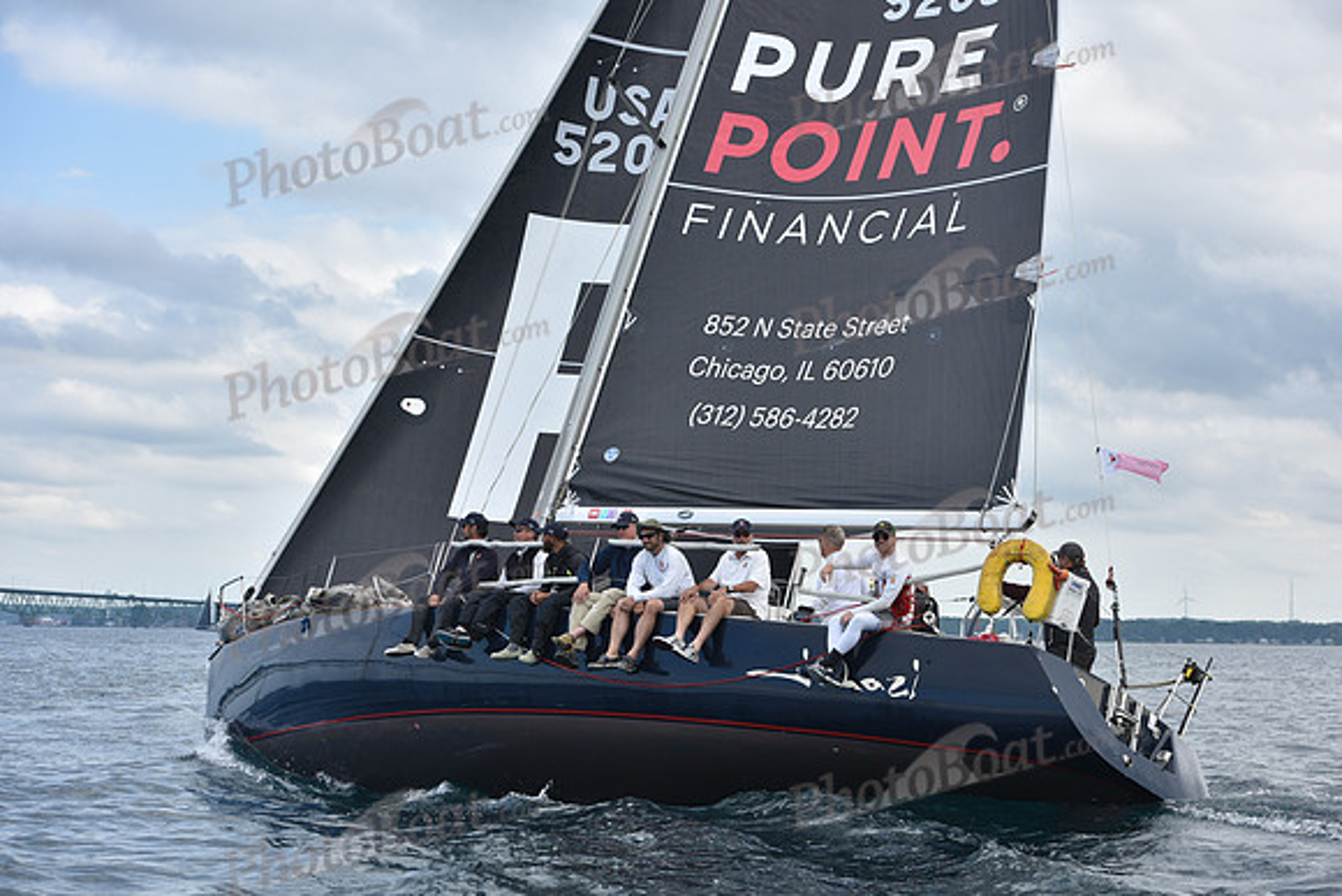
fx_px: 2610
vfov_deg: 19.5
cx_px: 671
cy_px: 448
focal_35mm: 70
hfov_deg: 28.8
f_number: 5.6
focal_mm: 70
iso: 250
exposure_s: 1/800
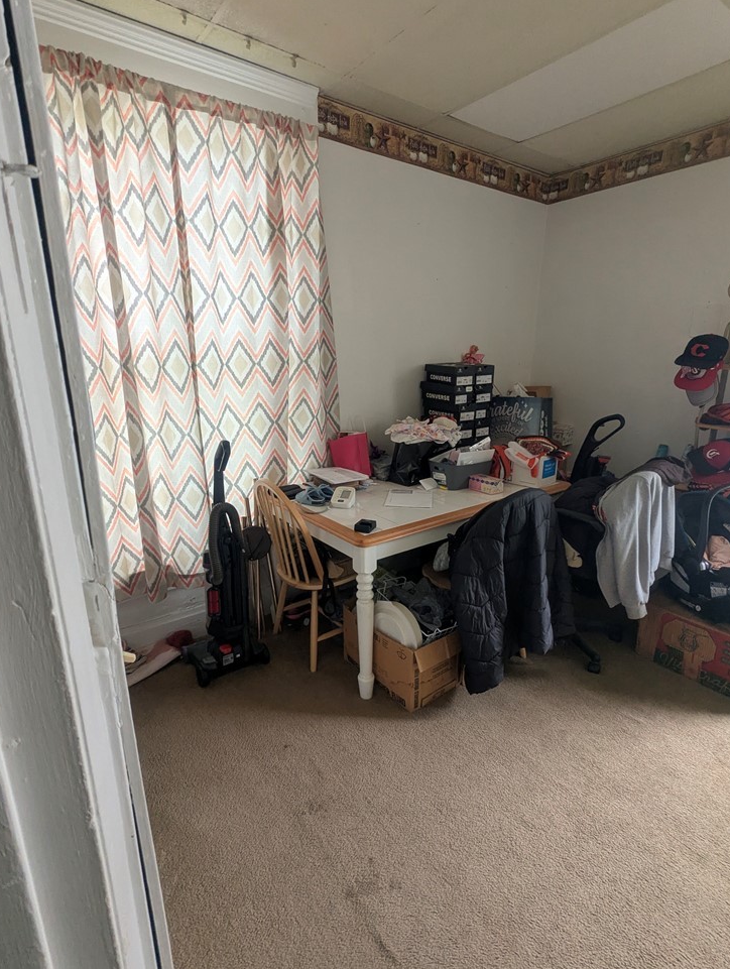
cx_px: 374
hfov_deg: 74.9
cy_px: 493
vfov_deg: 90.9
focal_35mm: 17
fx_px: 477
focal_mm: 2.35
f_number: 2.2
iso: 190
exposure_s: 1/143
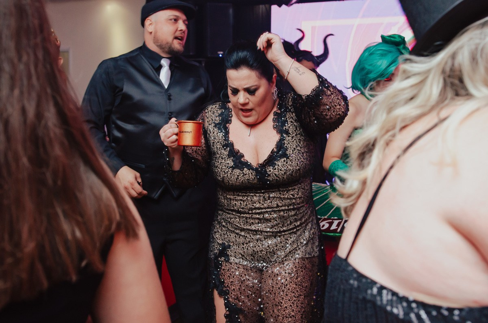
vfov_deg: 34.5
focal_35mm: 38
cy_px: 139
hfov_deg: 50.4
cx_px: 244
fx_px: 519
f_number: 2.8
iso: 500
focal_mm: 22
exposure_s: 1/60
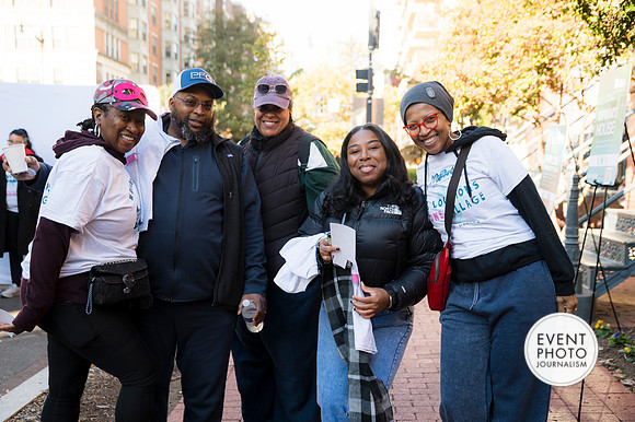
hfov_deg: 46.4
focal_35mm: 42
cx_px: 318
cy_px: 211
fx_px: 740
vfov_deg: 31.9
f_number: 4
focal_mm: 42
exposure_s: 1/250
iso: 200
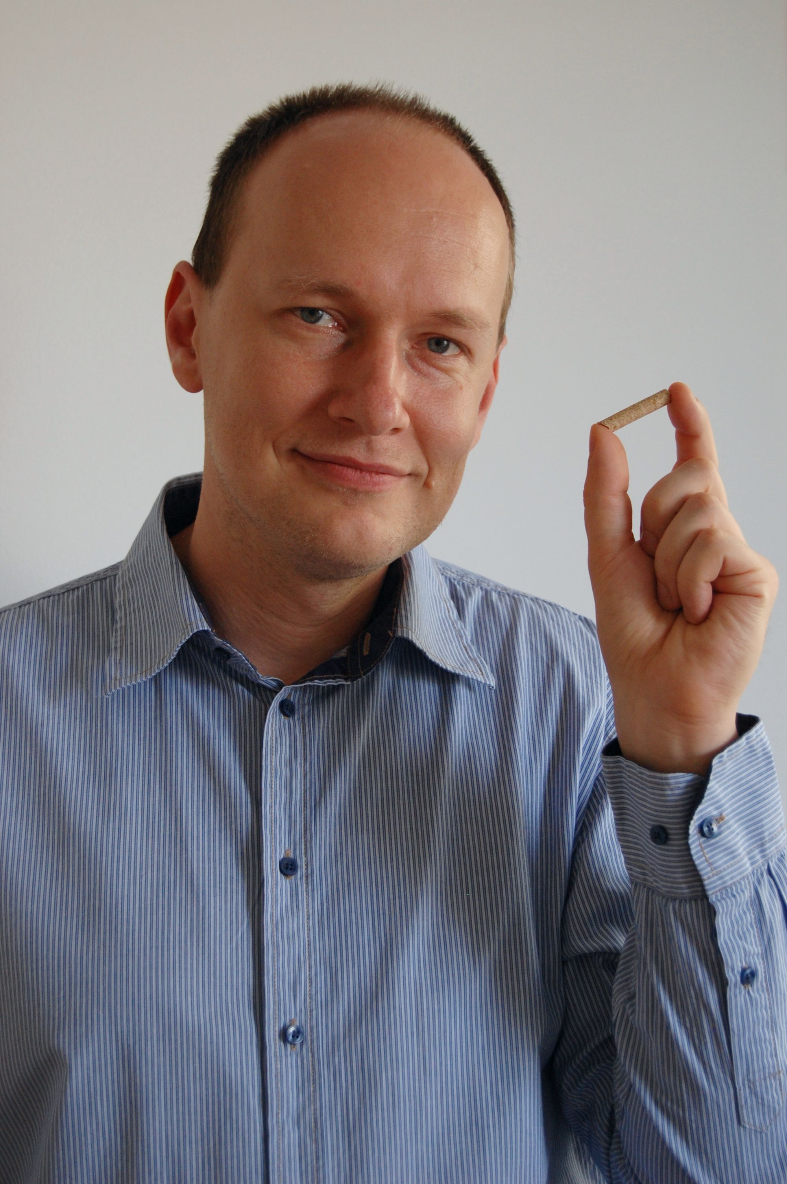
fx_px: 1971
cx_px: 394
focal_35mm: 60
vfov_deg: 33.4
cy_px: 592
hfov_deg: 22.6
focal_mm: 40
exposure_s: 1/125
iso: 800
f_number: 5
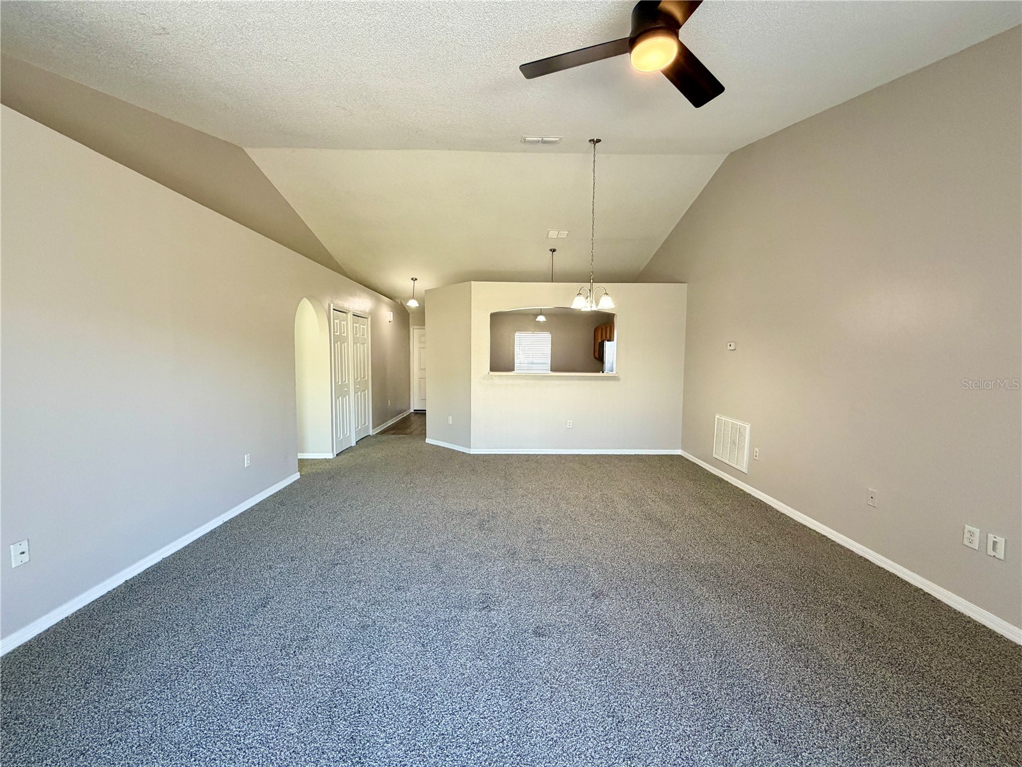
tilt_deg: -3.0
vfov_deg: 85.7
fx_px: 413
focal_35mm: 14
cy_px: 384
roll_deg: -0.3
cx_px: 511
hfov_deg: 102.1
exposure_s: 1/121
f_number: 2.2
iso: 320
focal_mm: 2.22
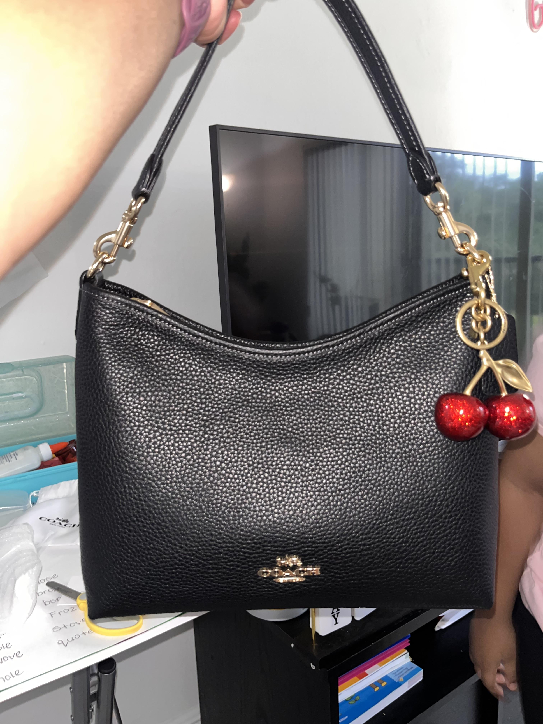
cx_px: 272
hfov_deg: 53.1
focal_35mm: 26
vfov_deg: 67.3
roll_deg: +3.0
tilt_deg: -11.0
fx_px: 544
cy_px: 362
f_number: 1.6
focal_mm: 5.1
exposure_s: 1/12
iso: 160
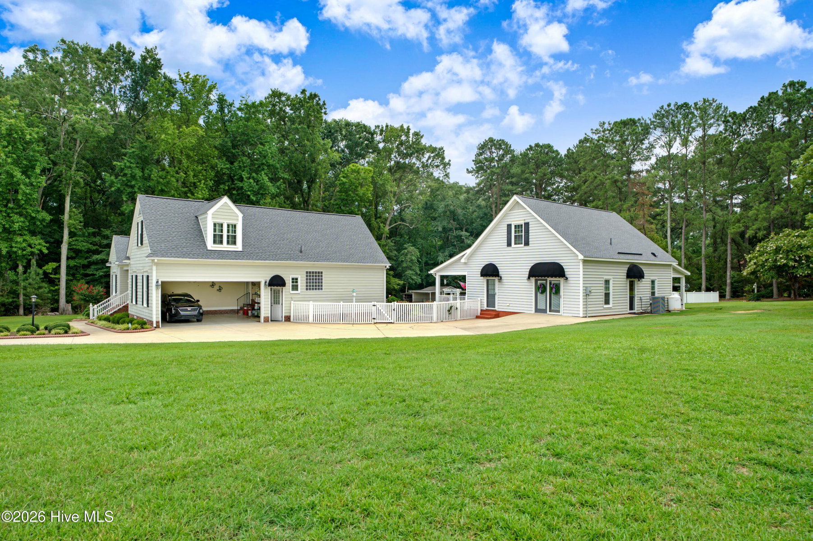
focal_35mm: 22
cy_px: 270
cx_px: 406
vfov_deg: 57.2
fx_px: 497
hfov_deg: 78.6
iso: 100
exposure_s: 1/160
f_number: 8
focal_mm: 22
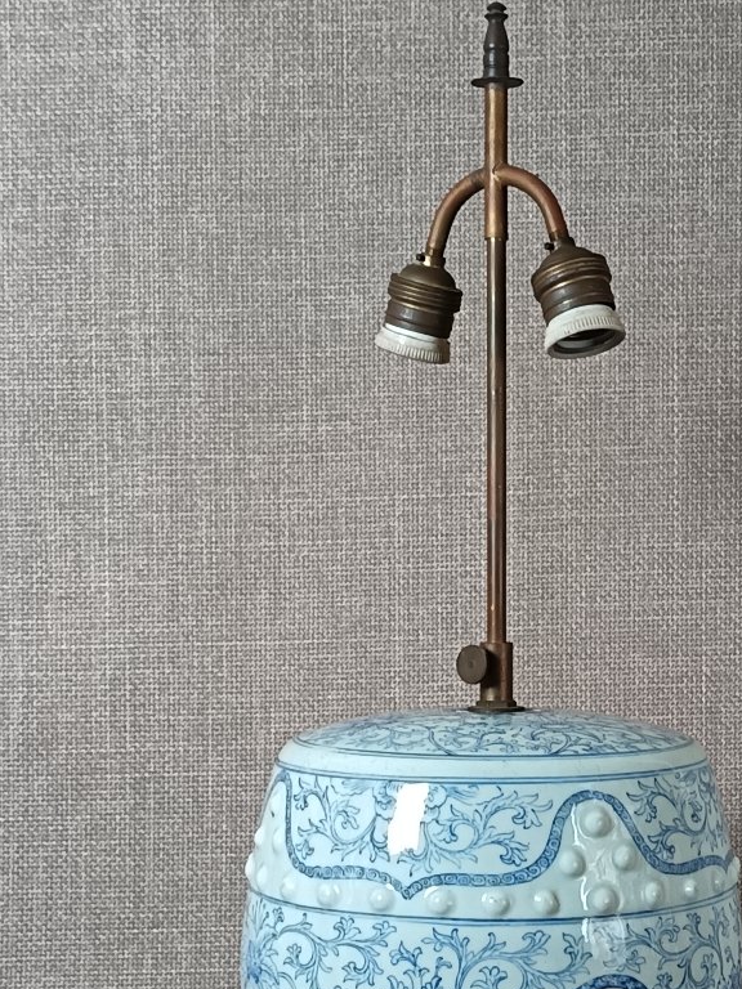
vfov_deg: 25.8
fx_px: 2144
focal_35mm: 75
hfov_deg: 19.6
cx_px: 513
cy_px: 664
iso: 827
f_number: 1.75
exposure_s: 1/25
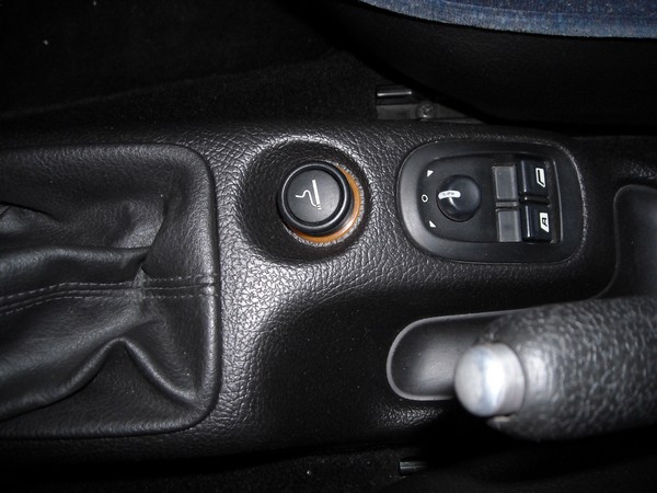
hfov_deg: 52.6
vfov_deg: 40.7
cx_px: 328
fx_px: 664
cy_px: 246
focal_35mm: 35
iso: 200
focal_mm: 5.7
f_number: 5.6
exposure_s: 1/60
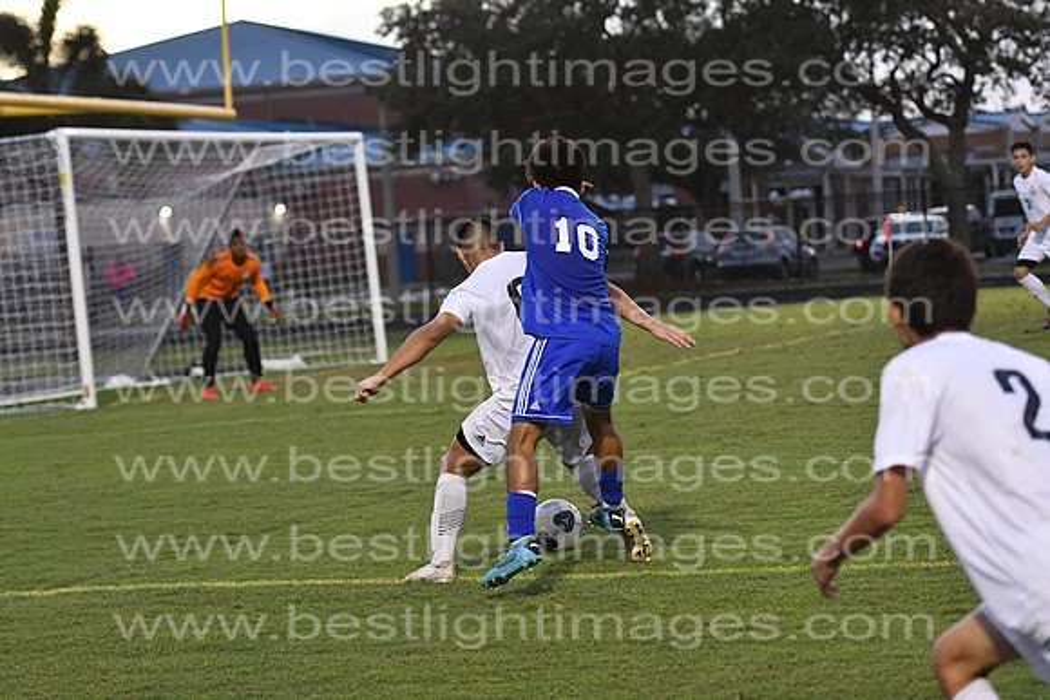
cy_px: 350
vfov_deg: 10.8
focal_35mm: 128
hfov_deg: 16.1
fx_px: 3719
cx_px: 525
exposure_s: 1/800
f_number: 3.2
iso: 3200
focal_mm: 85
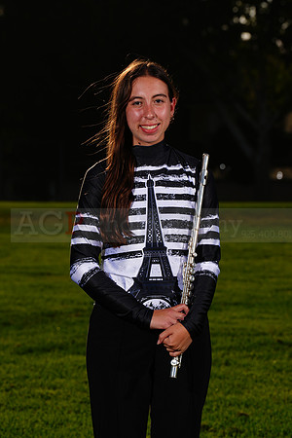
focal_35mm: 197
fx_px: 2397
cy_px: 219
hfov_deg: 7.0
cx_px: 146
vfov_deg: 10.4
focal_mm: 197
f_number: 11
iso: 125
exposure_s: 1/500
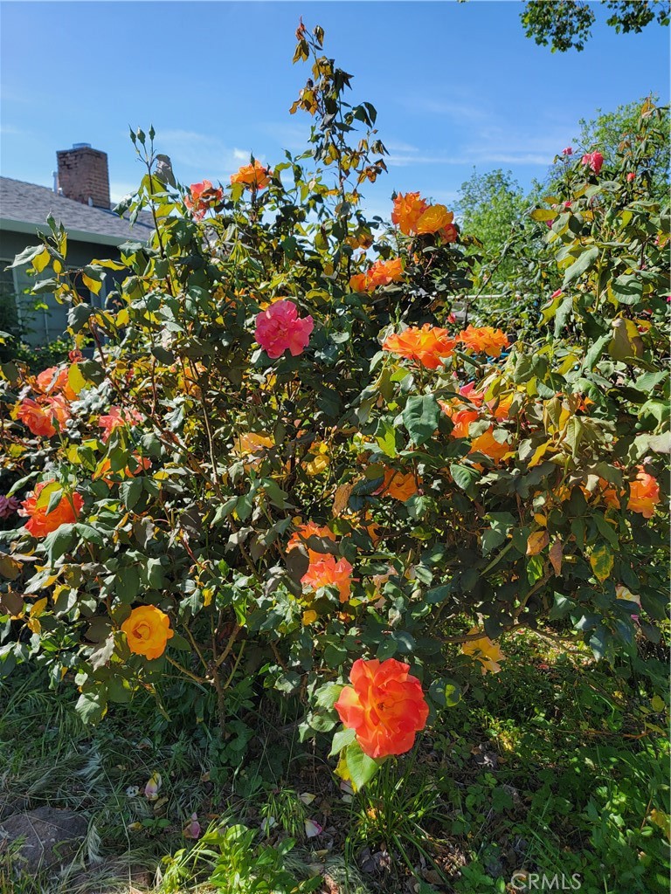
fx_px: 620
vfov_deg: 71.6
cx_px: 336
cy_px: 447
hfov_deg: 56.8
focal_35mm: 24
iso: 16
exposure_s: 1/551
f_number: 1.8
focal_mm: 6.7
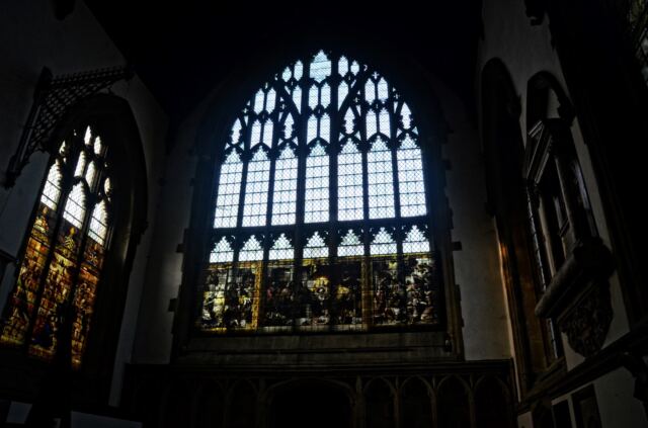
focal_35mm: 27
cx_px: 324
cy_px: 214
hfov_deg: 67.5
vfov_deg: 47.7
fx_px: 485
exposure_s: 1/60
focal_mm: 18
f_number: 9
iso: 800
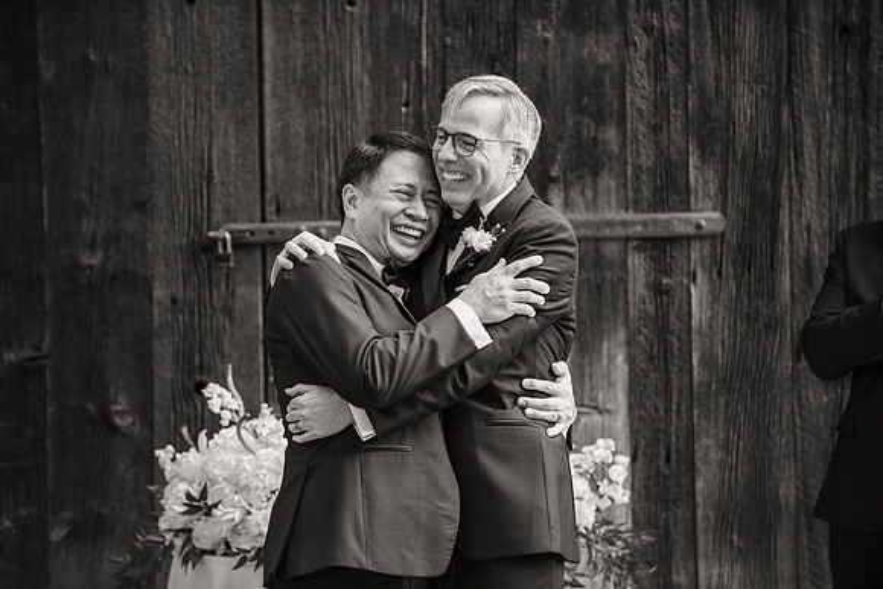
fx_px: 4416
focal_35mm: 180
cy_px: 294
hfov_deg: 11.4
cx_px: 442
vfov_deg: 7.6
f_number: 3.5
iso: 800
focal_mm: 180
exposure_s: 1/250
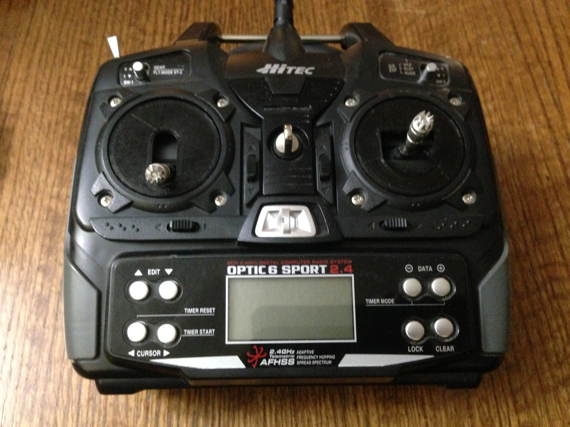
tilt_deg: -64.3
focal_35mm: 33
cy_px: 214
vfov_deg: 42.9
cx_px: 285
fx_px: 543
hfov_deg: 55.4
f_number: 2.4
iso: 800
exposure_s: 1/15
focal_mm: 4.12
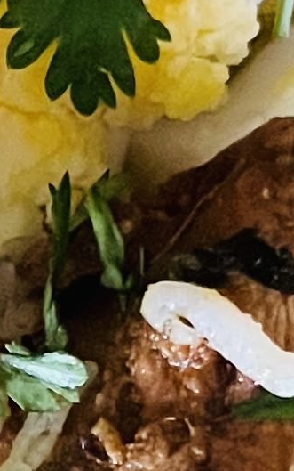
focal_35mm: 210
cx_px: -181
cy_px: 487
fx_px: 2690
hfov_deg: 6.2
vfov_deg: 9.9
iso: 640
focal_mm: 5.1
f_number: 1.6
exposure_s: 1/38
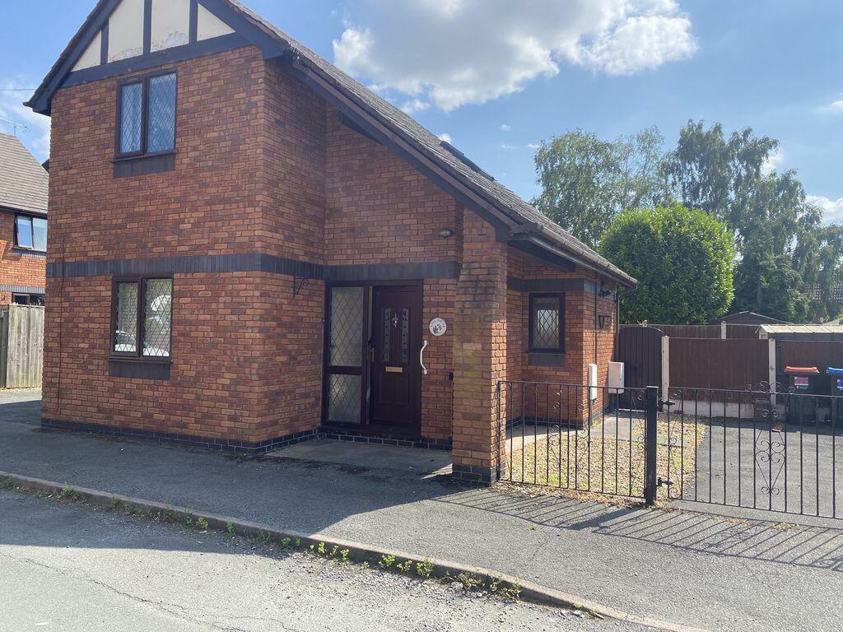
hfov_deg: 67.3
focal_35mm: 26
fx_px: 633
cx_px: 422
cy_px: 316
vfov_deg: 53.1
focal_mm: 4.25
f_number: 1.8
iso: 32
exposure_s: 1/1727
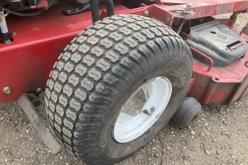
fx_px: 213
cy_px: 94
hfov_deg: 60.3
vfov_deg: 42.2
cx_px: 122
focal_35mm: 31
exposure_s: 1/378
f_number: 1.8
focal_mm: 3
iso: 25
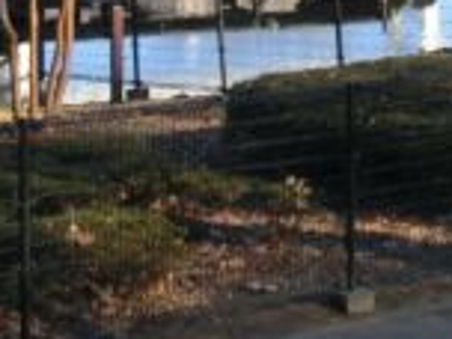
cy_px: -229
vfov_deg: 8.6
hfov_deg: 11.2
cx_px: 708
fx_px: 2194
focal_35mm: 168
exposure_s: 1/320
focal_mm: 7
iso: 125
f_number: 4.2
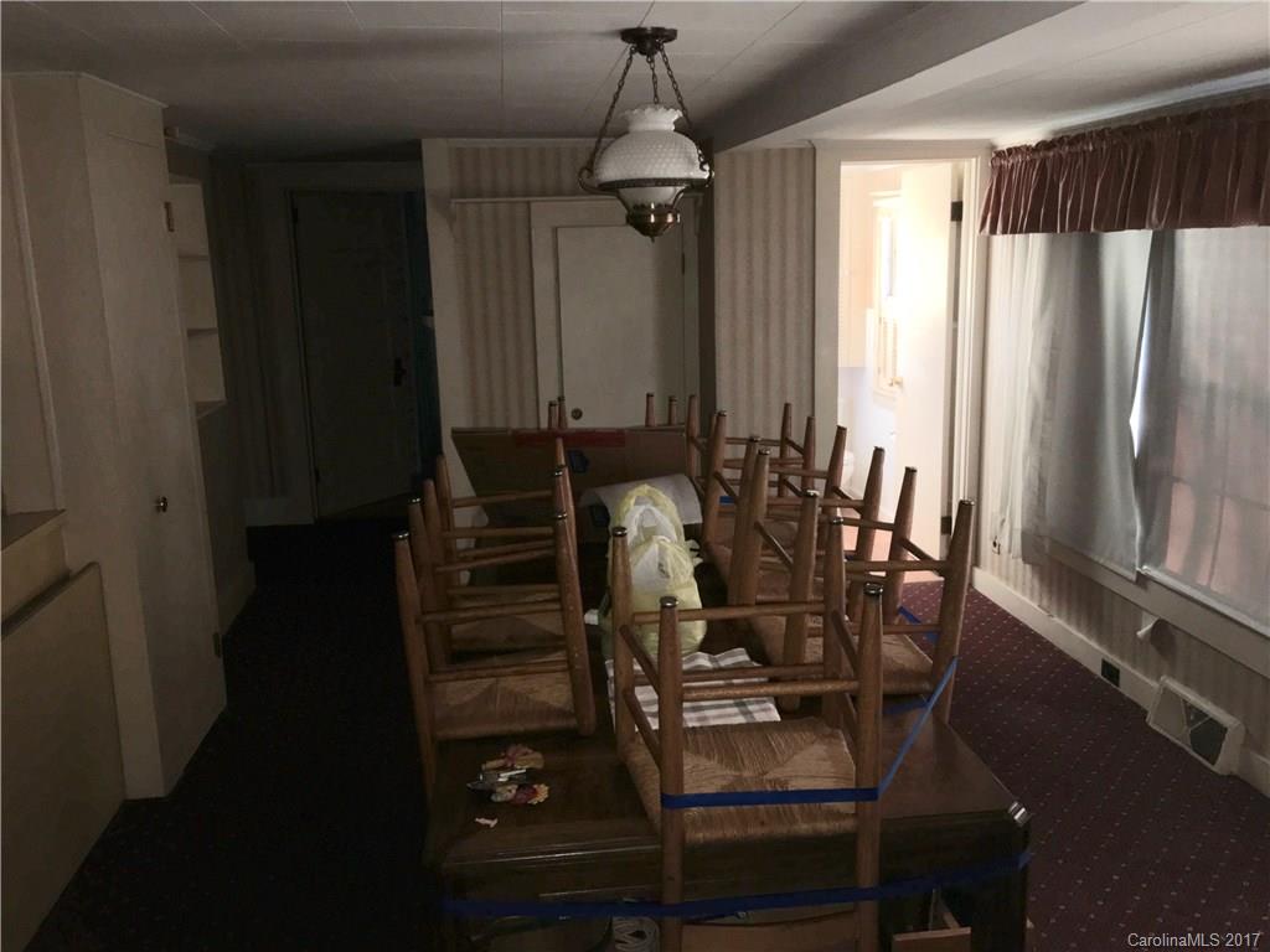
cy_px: 476
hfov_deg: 61.7
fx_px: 1064
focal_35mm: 29
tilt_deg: -10.5
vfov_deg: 48.2
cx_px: 635
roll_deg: +1.4
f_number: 2.2
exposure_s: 1/16
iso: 40
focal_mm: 4.15
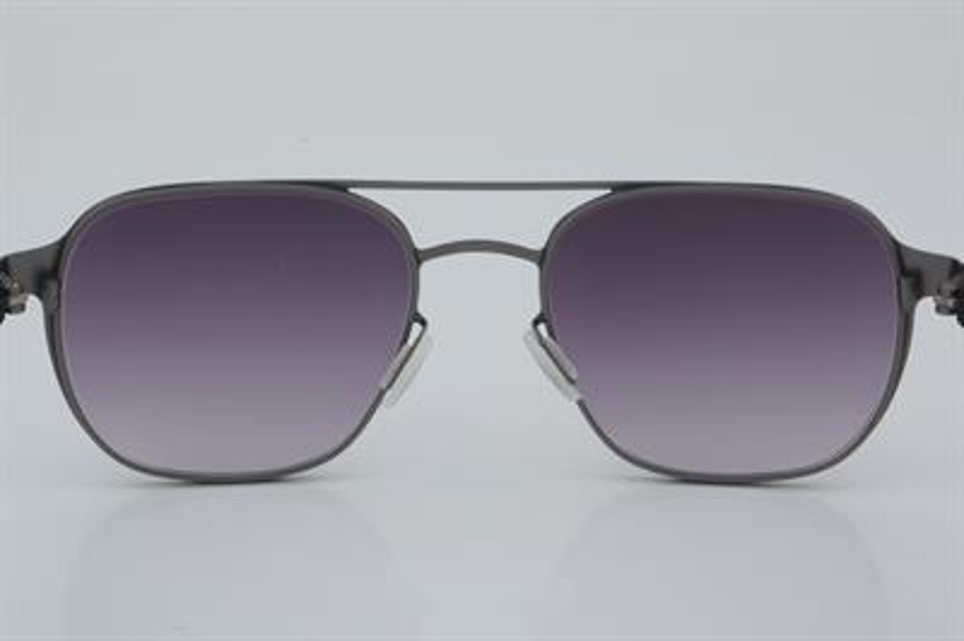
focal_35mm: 82
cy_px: 320
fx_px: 2207
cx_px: 482
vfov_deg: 16.5
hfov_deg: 24.6
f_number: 32
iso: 100
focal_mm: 55
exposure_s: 1/4
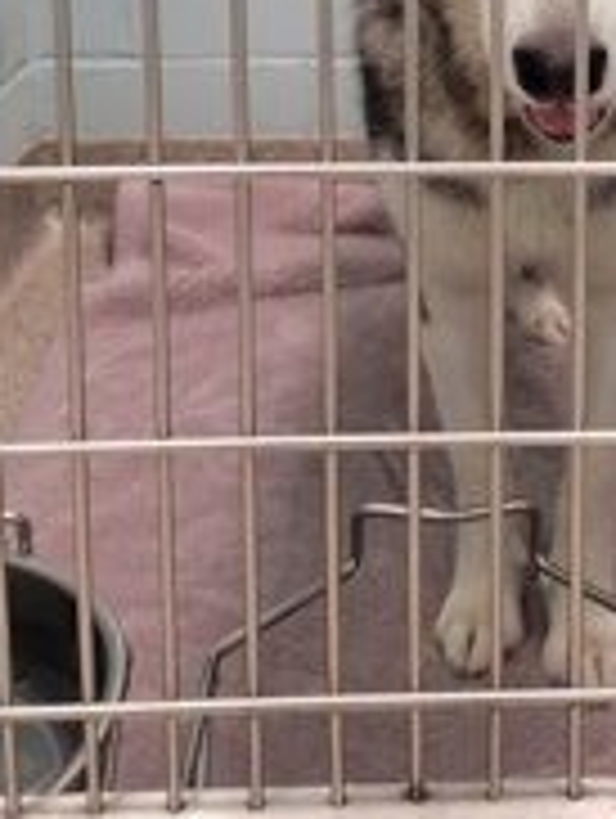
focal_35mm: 60
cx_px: 515
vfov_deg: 29.0
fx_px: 1420
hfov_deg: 24.0
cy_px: -86
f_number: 1.8
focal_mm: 5.4
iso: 200
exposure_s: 1/40
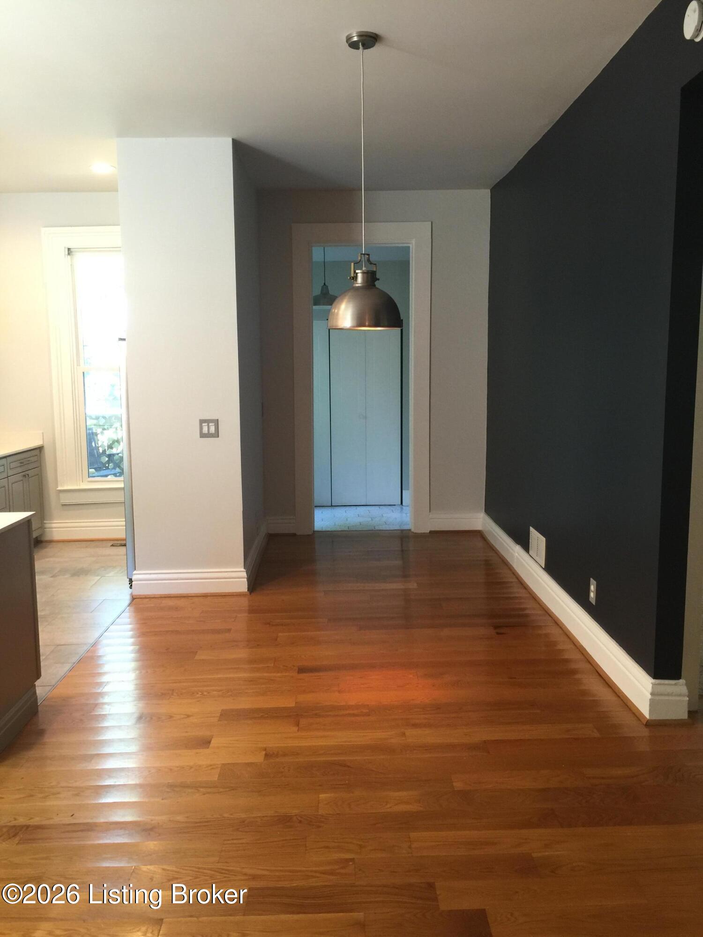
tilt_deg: -6.5
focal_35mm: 29
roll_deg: +1.2
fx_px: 785
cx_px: 352
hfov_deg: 48.2
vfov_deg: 61.7
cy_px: 468
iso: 50
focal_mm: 4.15
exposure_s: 1/15
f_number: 2.2
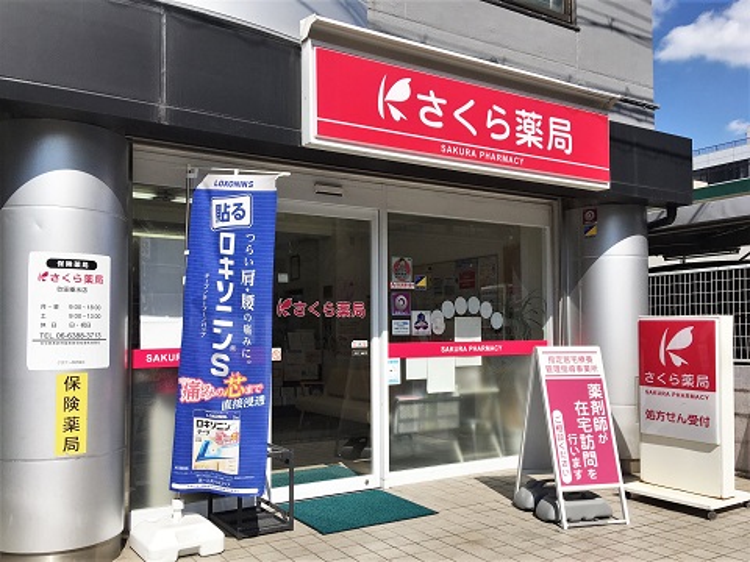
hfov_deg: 61.7
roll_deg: +0.4
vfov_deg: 48.2
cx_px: 375
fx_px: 628
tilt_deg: +2.4
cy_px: 281
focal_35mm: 29
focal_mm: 4.15
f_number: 2.2
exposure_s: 1/2747
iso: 25
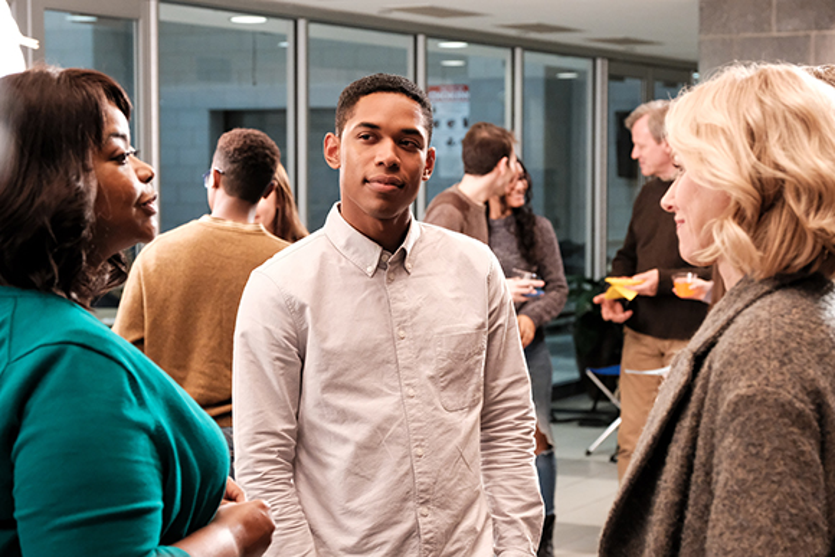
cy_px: 278
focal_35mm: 83
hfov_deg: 24.5
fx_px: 1925
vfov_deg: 16.5
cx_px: 418
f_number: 5
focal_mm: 55
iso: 6400
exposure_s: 1/160
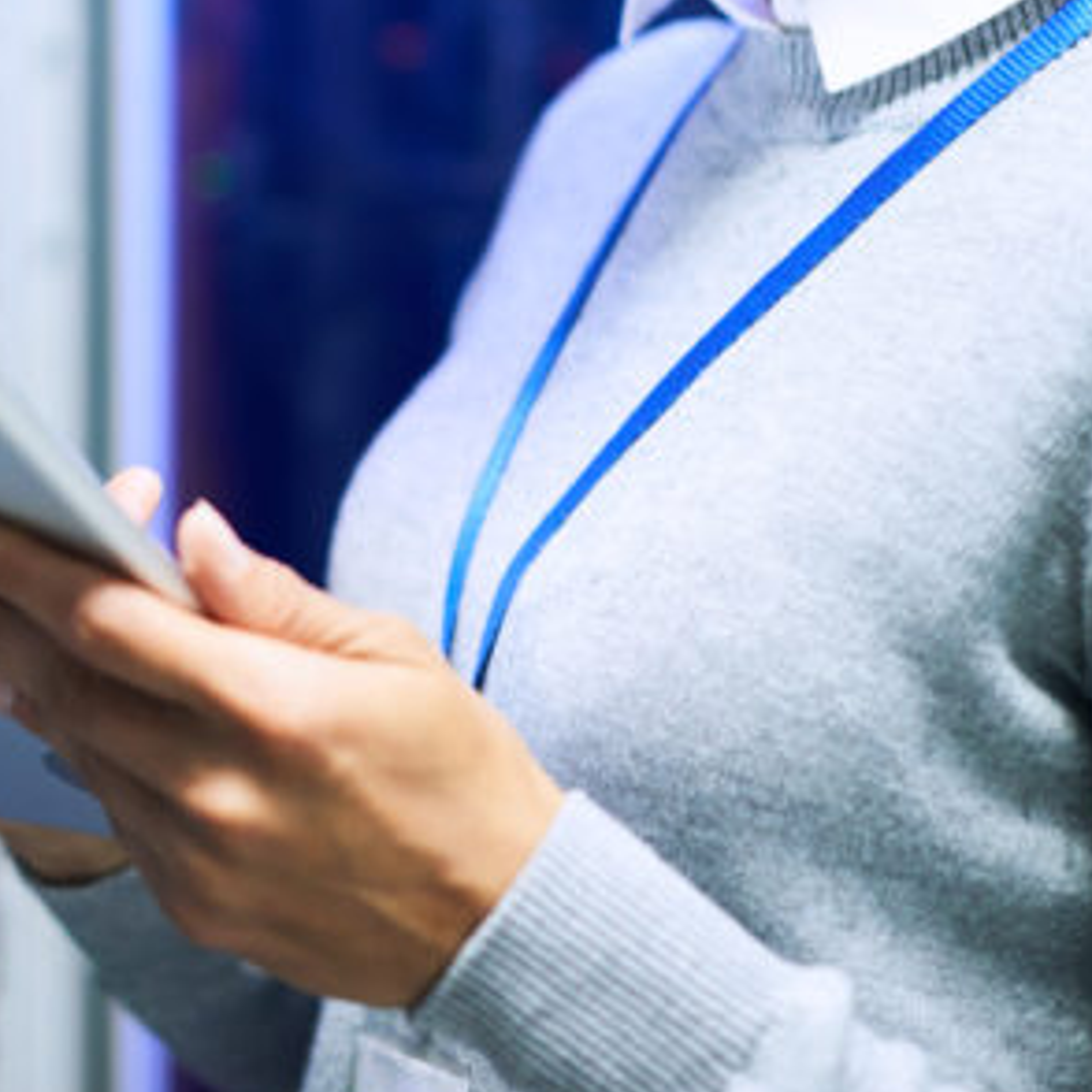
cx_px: 11
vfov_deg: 15.6
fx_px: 3962
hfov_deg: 15.4
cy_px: 165
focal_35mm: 111
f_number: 2
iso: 800
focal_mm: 50
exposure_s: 1/125
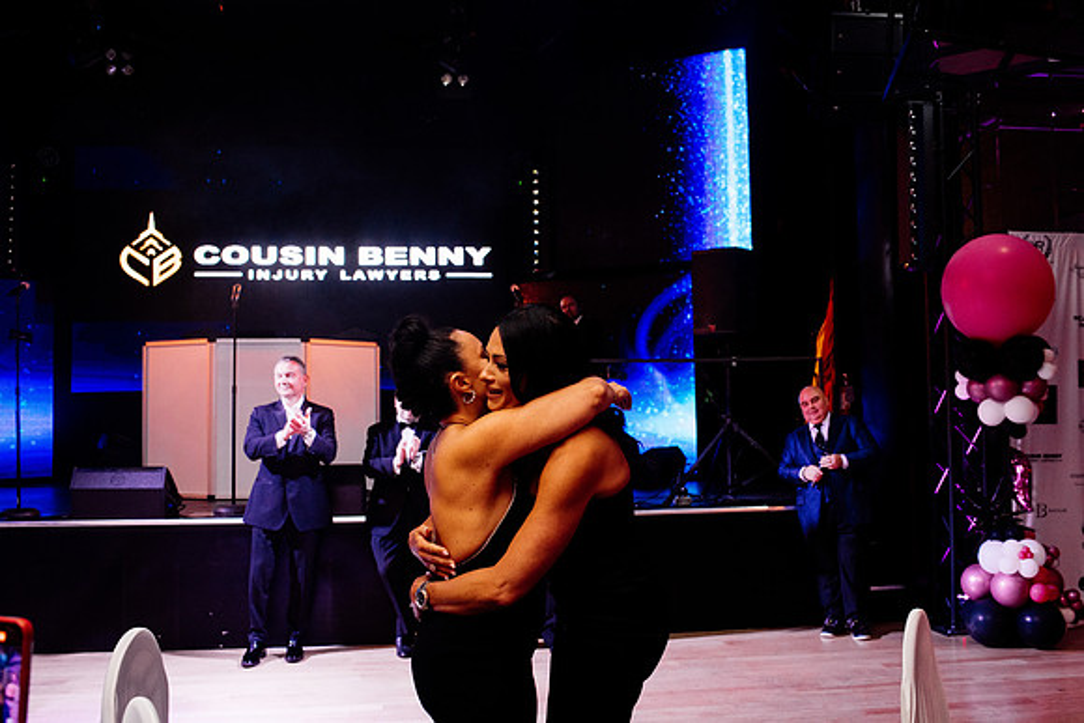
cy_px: 362
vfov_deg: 37.9
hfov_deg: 54.4
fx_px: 1054
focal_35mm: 35
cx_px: 542
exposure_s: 1/200
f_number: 5
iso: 2000
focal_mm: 35
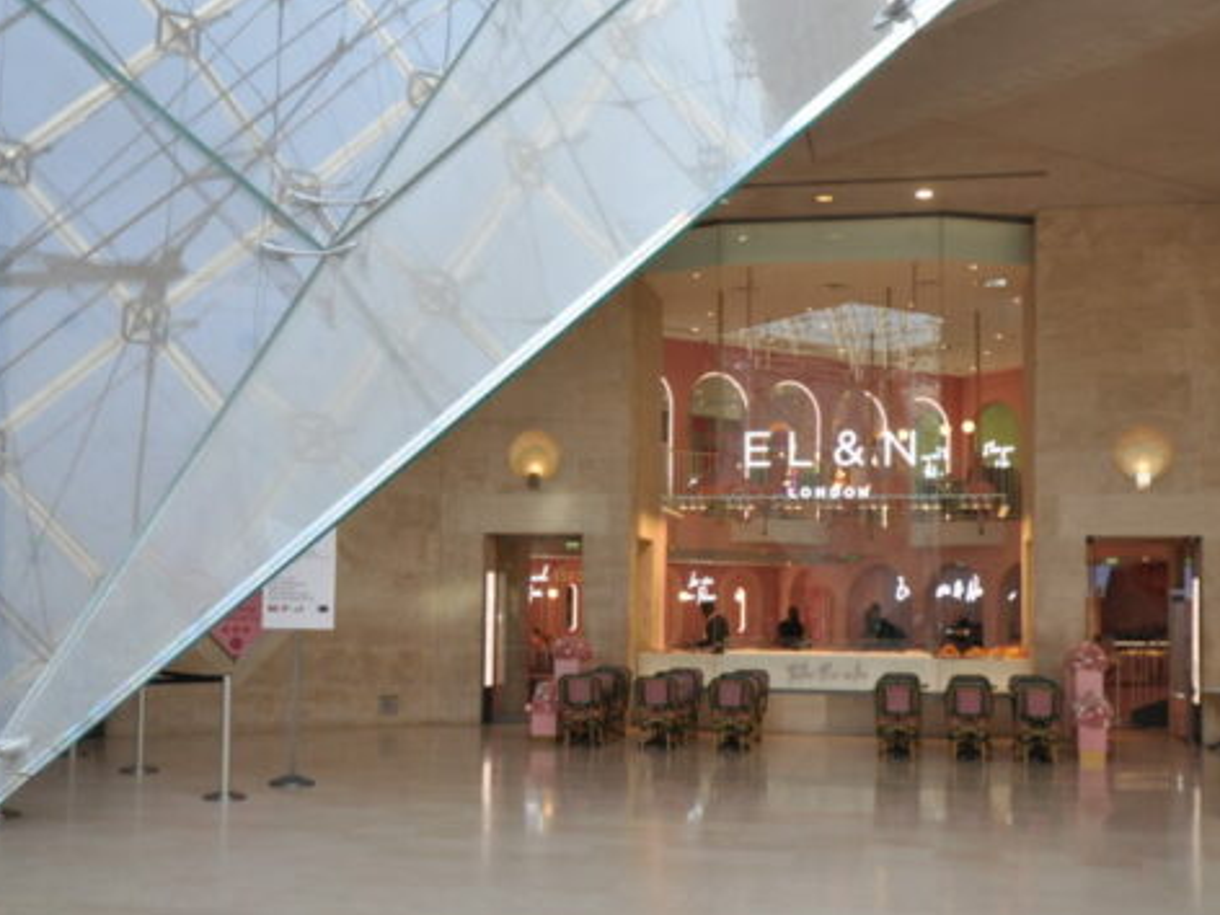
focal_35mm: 44
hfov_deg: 42.9
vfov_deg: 32.8
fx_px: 1551
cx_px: 605
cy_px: 535
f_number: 4.5
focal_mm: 20
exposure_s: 1/100
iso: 200
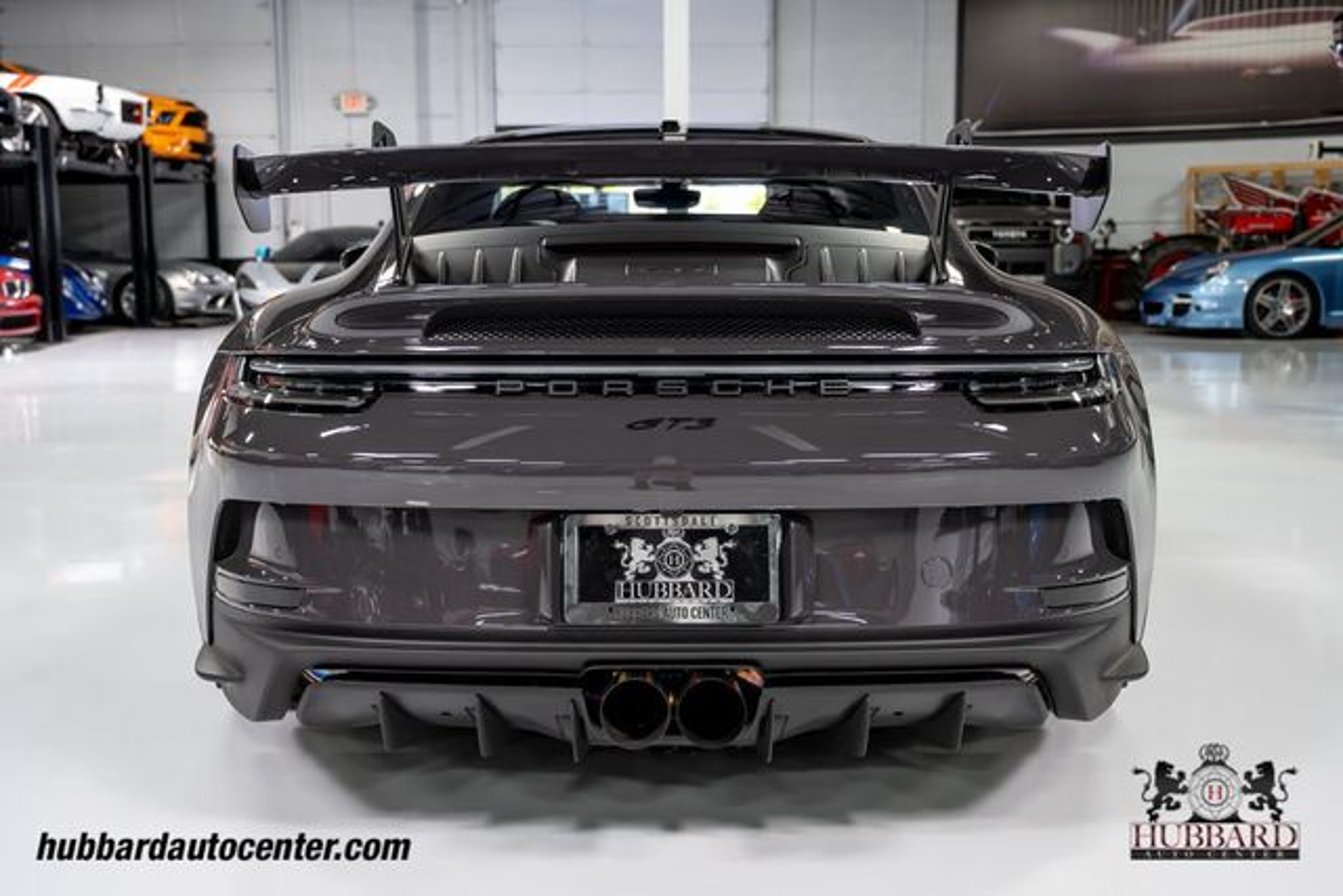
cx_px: 672
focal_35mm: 39
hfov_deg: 49.4
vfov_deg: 34.1
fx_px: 1459
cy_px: 448
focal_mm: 39
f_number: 4
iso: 800
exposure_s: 1/60
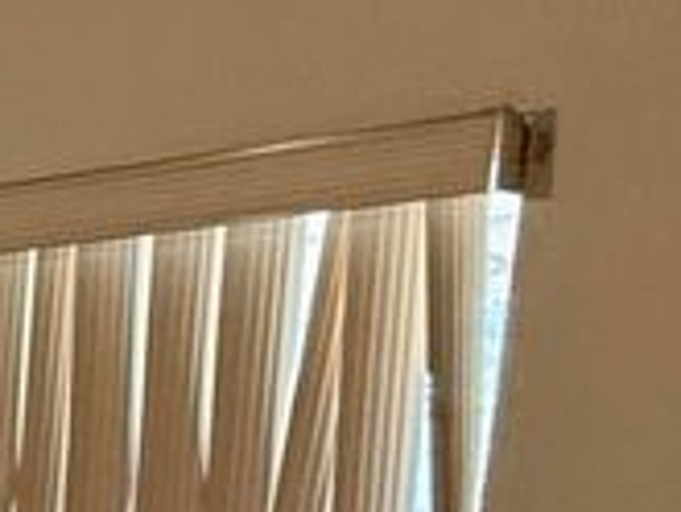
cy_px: 888
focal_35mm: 102
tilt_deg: -9.6
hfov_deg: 12.3
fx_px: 2008
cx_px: -1193
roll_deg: -0.4
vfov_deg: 13.2
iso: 250
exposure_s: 1/60
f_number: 2.2
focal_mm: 2.22
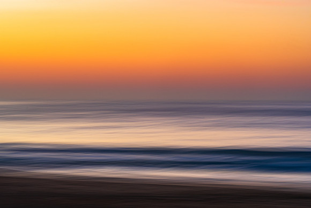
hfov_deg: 14.4
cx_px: 155
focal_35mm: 142
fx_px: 1230
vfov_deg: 9.6
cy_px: 104
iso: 50
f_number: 22
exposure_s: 1/1.67
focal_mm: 92
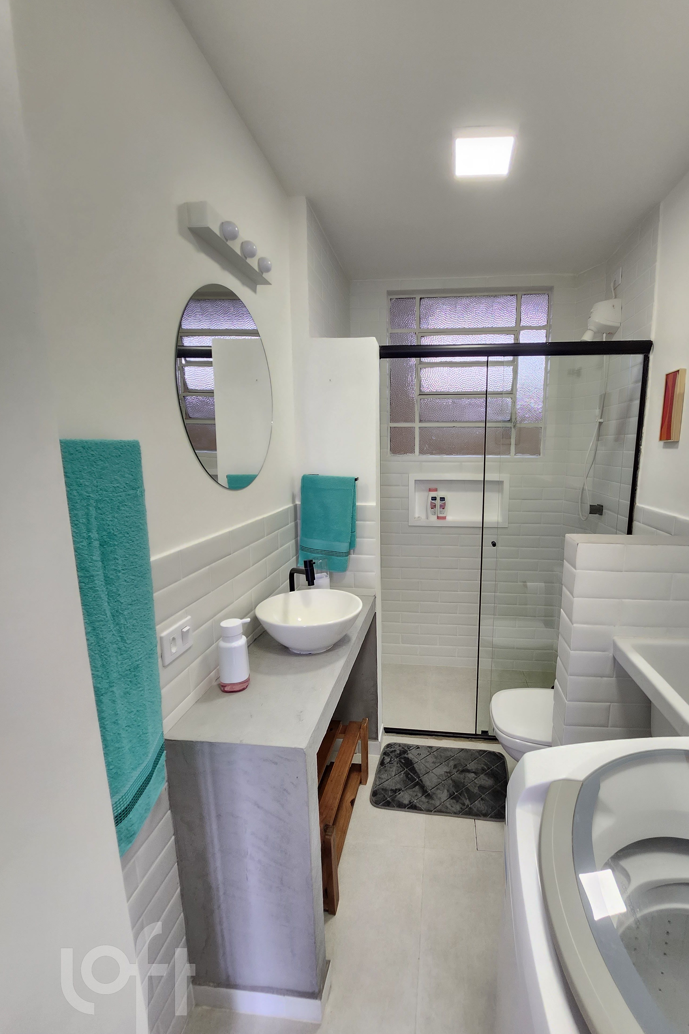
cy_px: 519
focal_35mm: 14
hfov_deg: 80.7
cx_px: 396
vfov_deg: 104.3
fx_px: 402
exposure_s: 1/60
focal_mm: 1.7
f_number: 2.2
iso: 250
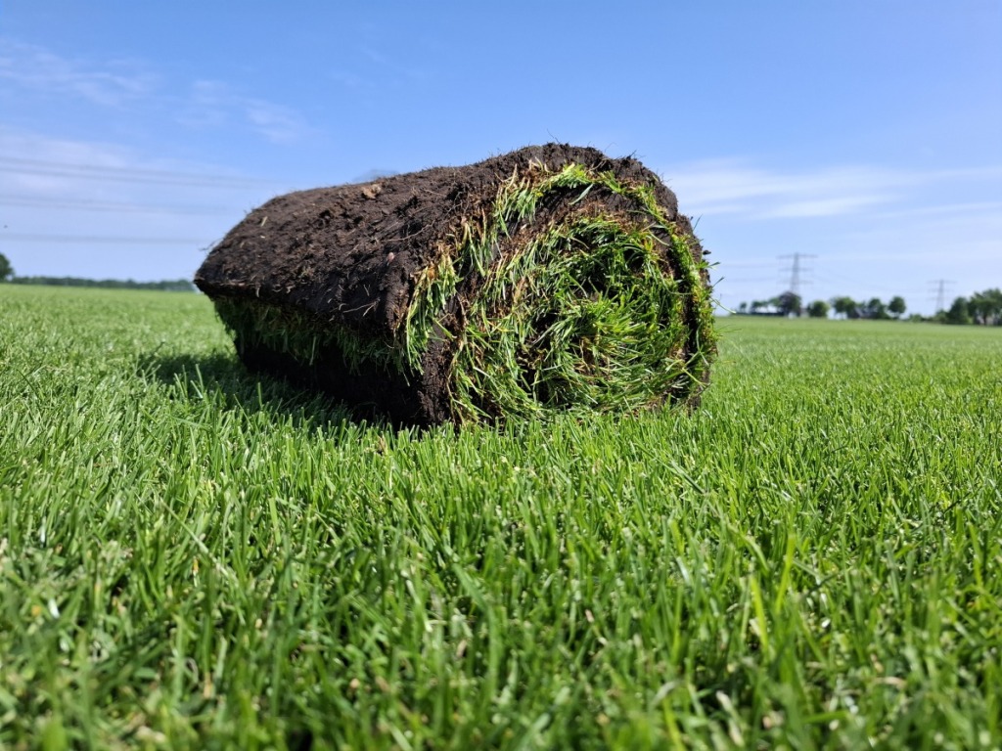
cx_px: 501
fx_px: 666
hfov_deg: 73.9
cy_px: 376
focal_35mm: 23
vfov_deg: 58.9
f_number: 1.8
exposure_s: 1/1242
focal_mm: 5.54
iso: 50
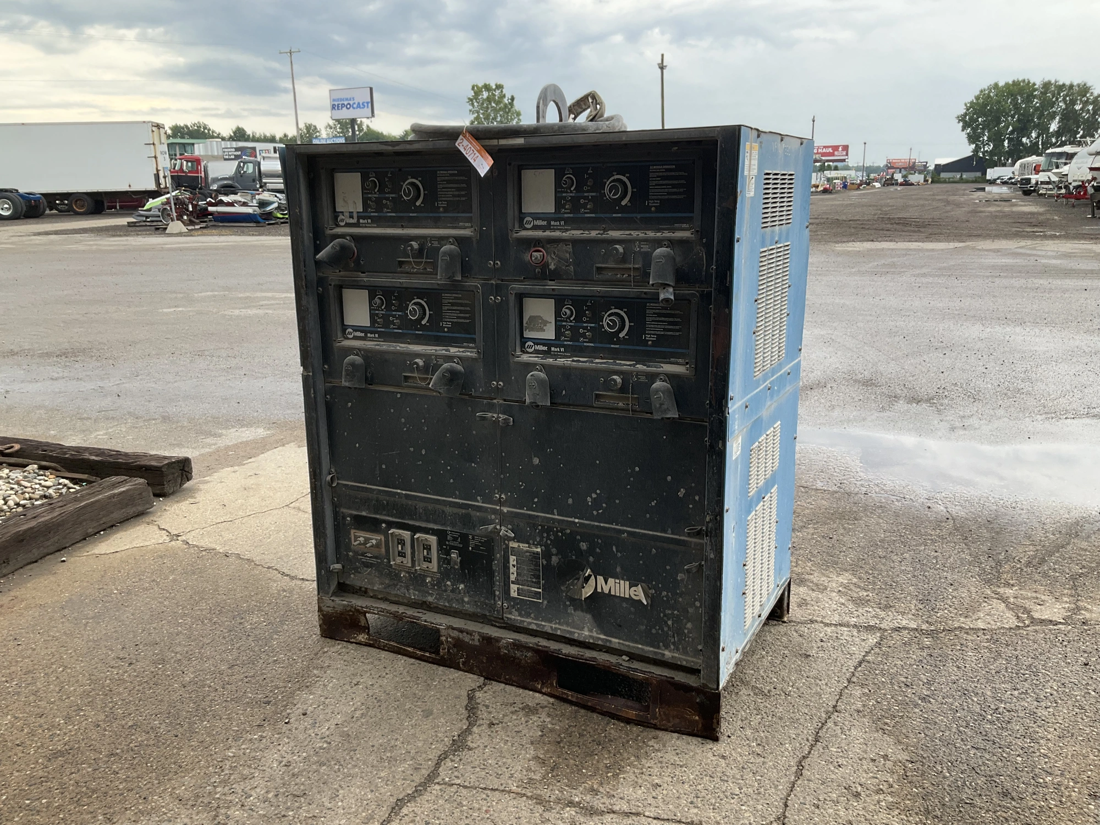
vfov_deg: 48.2
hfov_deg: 61.7
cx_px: 550
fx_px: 922
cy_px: 412
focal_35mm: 29
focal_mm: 3
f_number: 1.8
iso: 20
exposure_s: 1/153
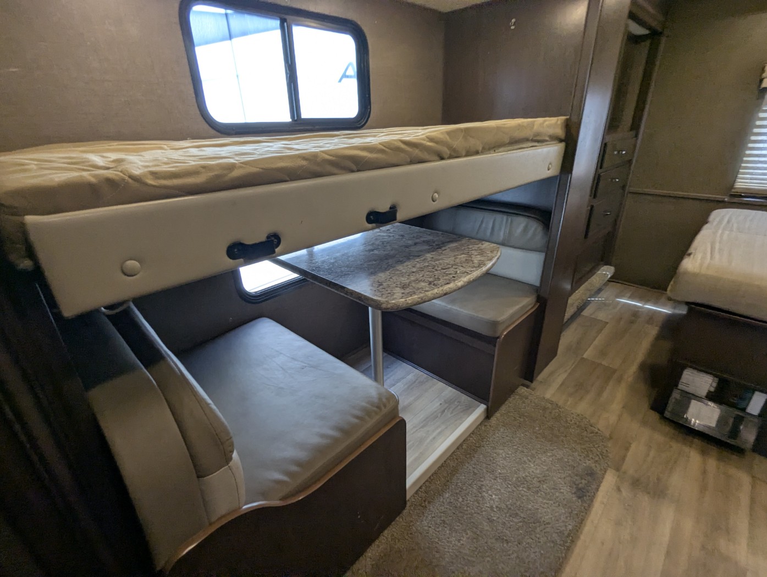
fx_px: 355
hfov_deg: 94.4
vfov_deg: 78.2
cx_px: 384
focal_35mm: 16
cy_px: 288
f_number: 2.2
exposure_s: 1/71.6
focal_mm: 2.35
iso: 119
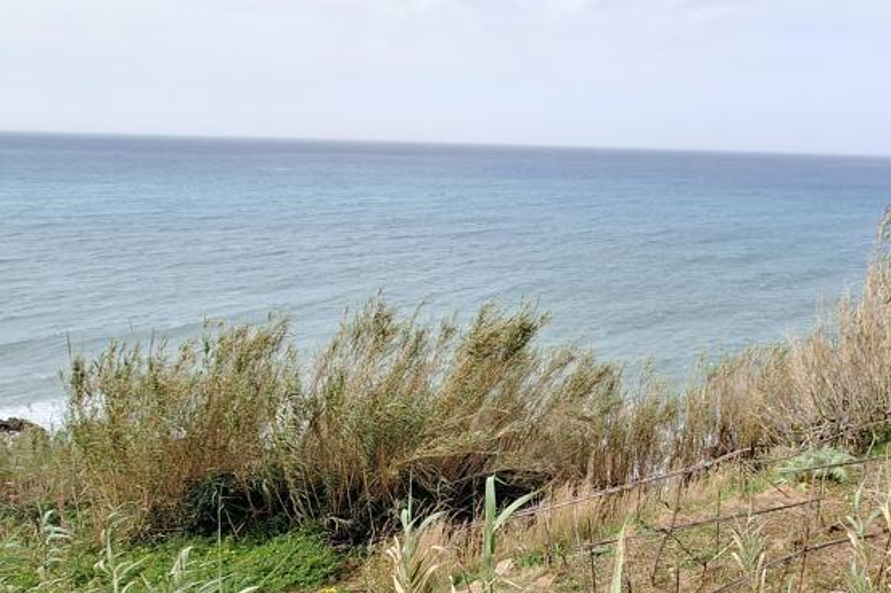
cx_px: 669
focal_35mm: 25
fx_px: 619
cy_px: 440
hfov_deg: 67.0
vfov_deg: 49.3
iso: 40
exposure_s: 1/1035
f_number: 2.2
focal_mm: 1.74
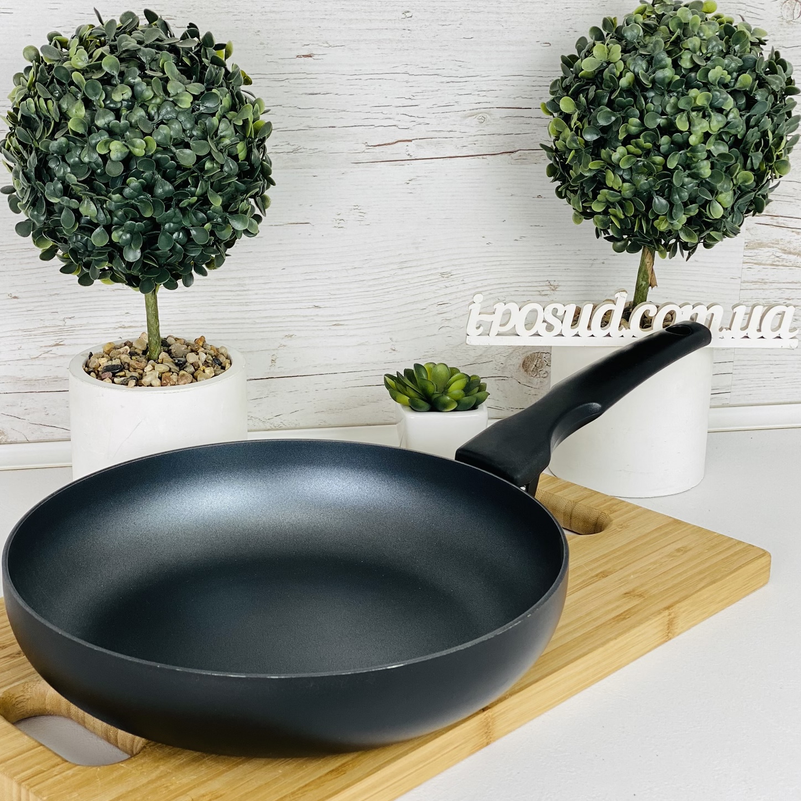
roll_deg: -1.1
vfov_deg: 26.9
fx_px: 1675
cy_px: 336
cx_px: 396
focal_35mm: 64
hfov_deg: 26.9
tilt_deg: -18.0
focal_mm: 6
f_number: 2
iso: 20
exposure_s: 1/100
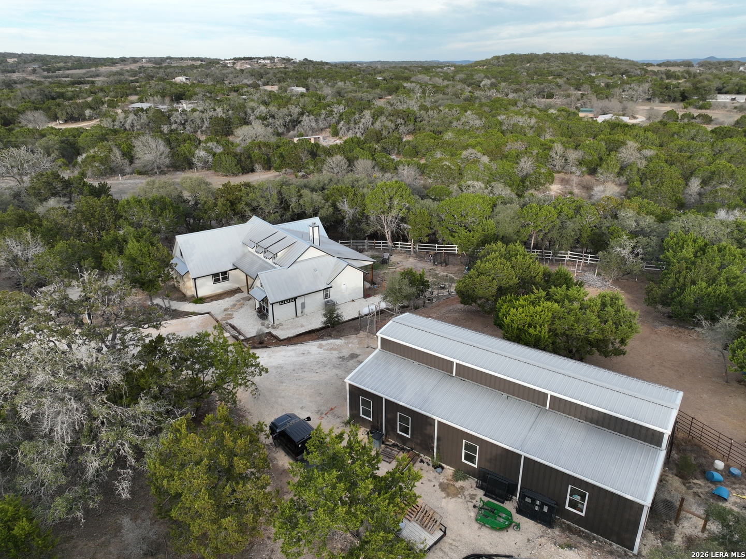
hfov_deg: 71.6
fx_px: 517
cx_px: 373
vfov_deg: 56.8
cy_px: 280
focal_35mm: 24
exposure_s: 1/640
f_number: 2.8
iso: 150
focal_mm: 12.29
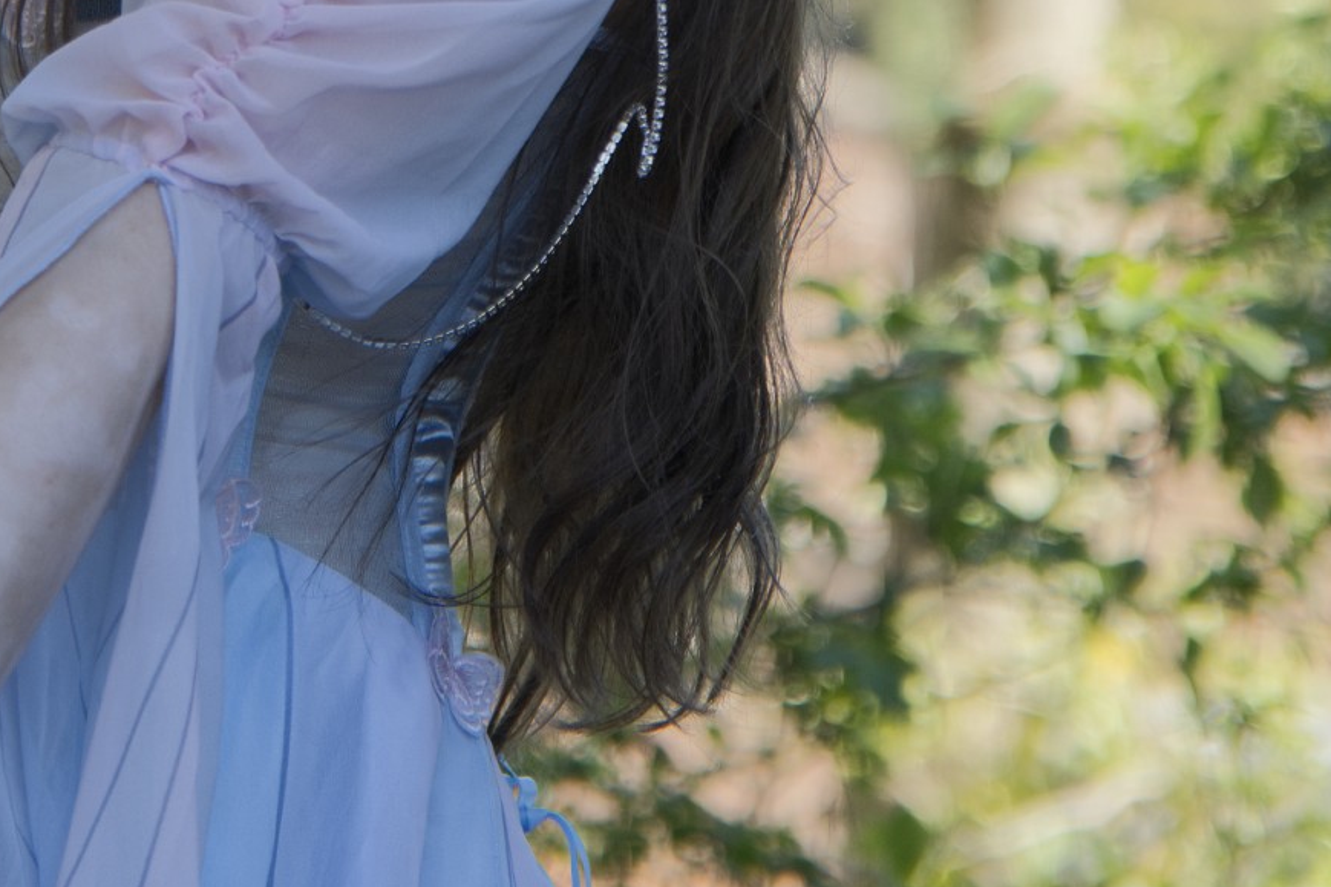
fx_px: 11163
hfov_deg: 6.8
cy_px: -624
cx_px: 268
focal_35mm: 302
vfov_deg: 4.5
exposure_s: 1/500
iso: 160
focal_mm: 70
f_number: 2.8
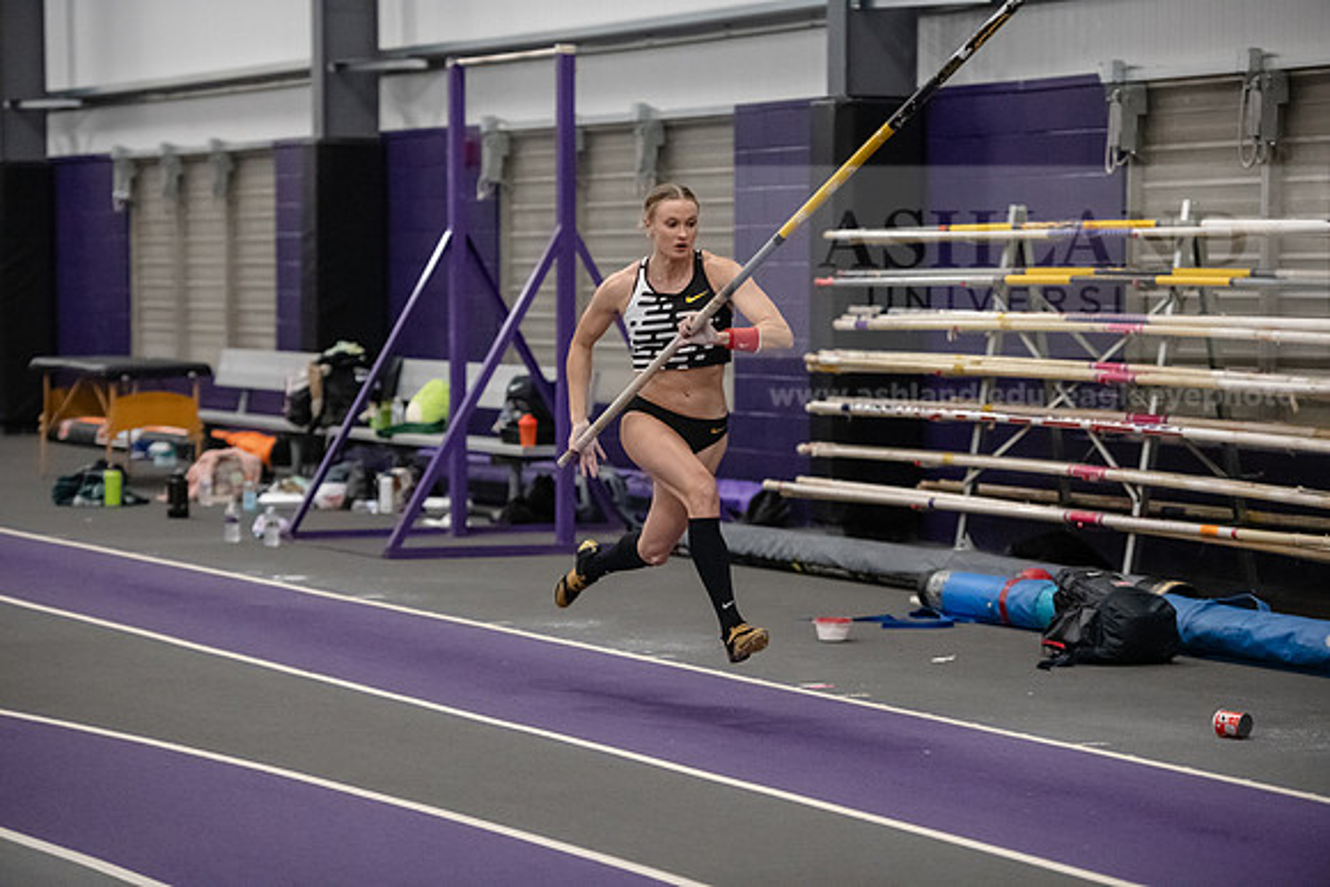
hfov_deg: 17.1
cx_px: 665
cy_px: 444
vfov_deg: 11.4
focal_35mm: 120
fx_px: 4434
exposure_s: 1/800
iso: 6400
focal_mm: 120
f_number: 2.8
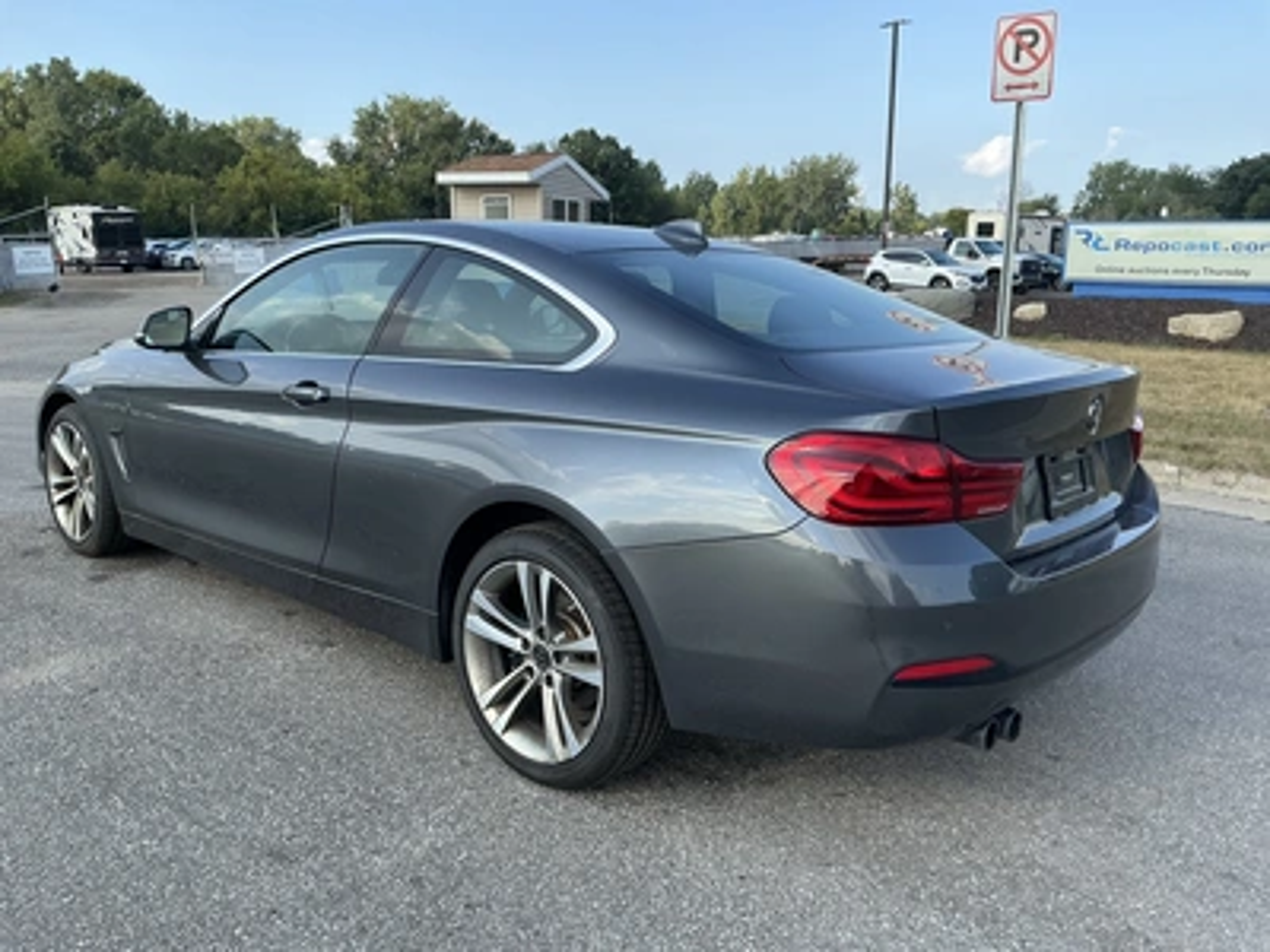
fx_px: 1027
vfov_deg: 49.7
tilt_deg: -10.0
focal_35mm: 28
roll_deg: -0.1
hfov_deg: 63.4
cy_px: 476
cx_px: 635
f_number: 1.8
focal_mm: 3
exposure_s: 1/674
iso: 25
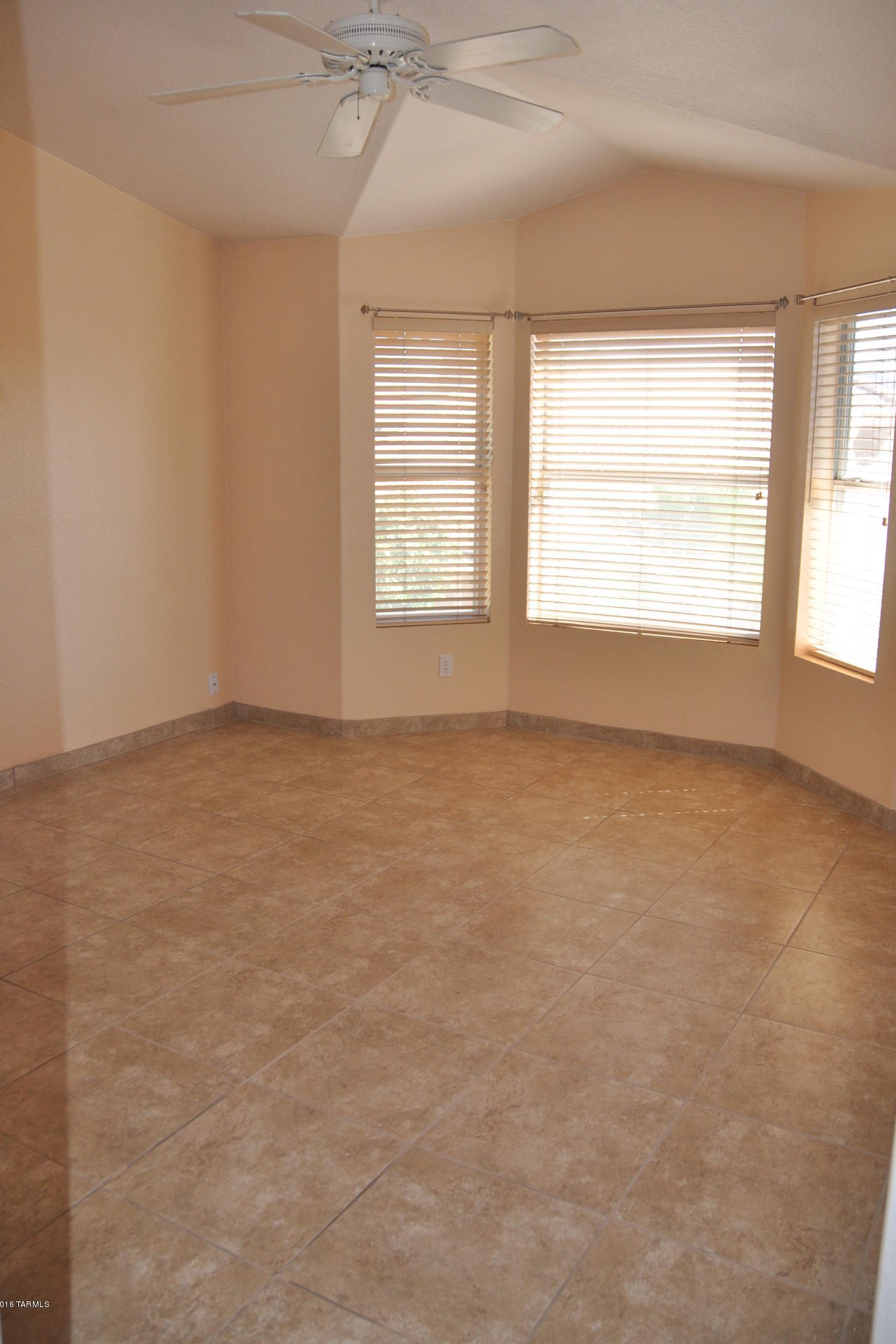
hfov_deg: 46.4
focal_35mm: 28
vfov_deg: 65.5
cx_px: 447
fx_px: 1045
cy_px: 650
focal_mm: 18
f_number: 3.5
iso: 450
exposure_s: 1/125
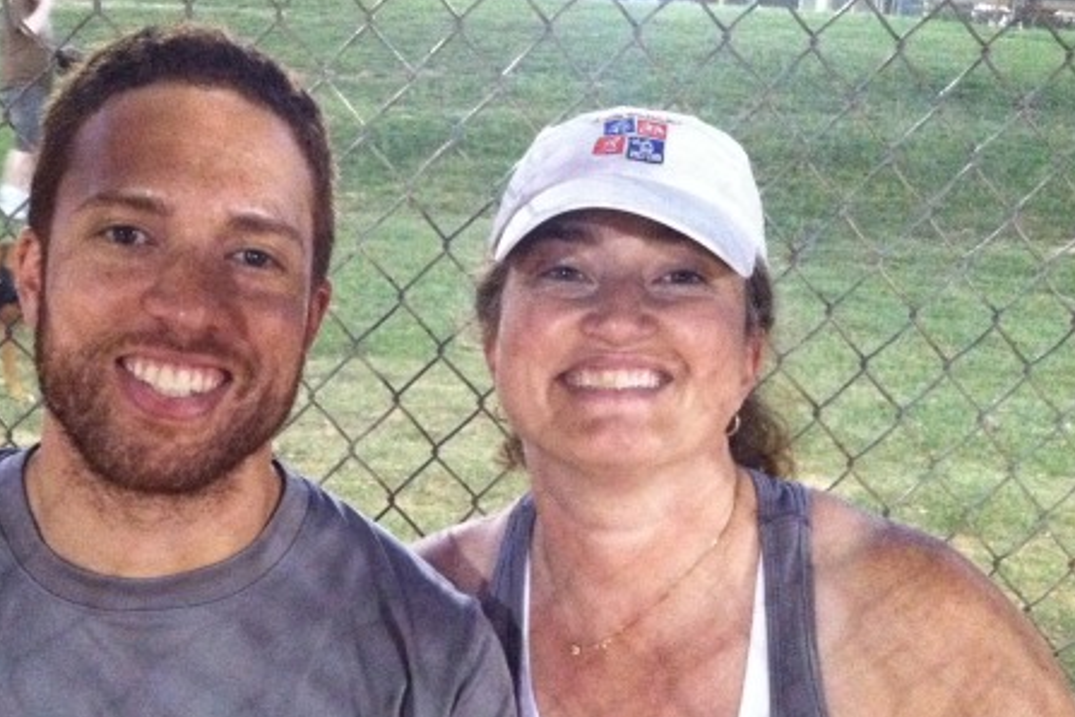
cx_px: 368
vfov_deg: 25.8
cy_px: 484
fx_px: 1553
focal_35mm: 52
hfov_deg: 37.8
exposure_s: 1/15
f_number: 2.8
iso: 1000
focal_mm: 3.85
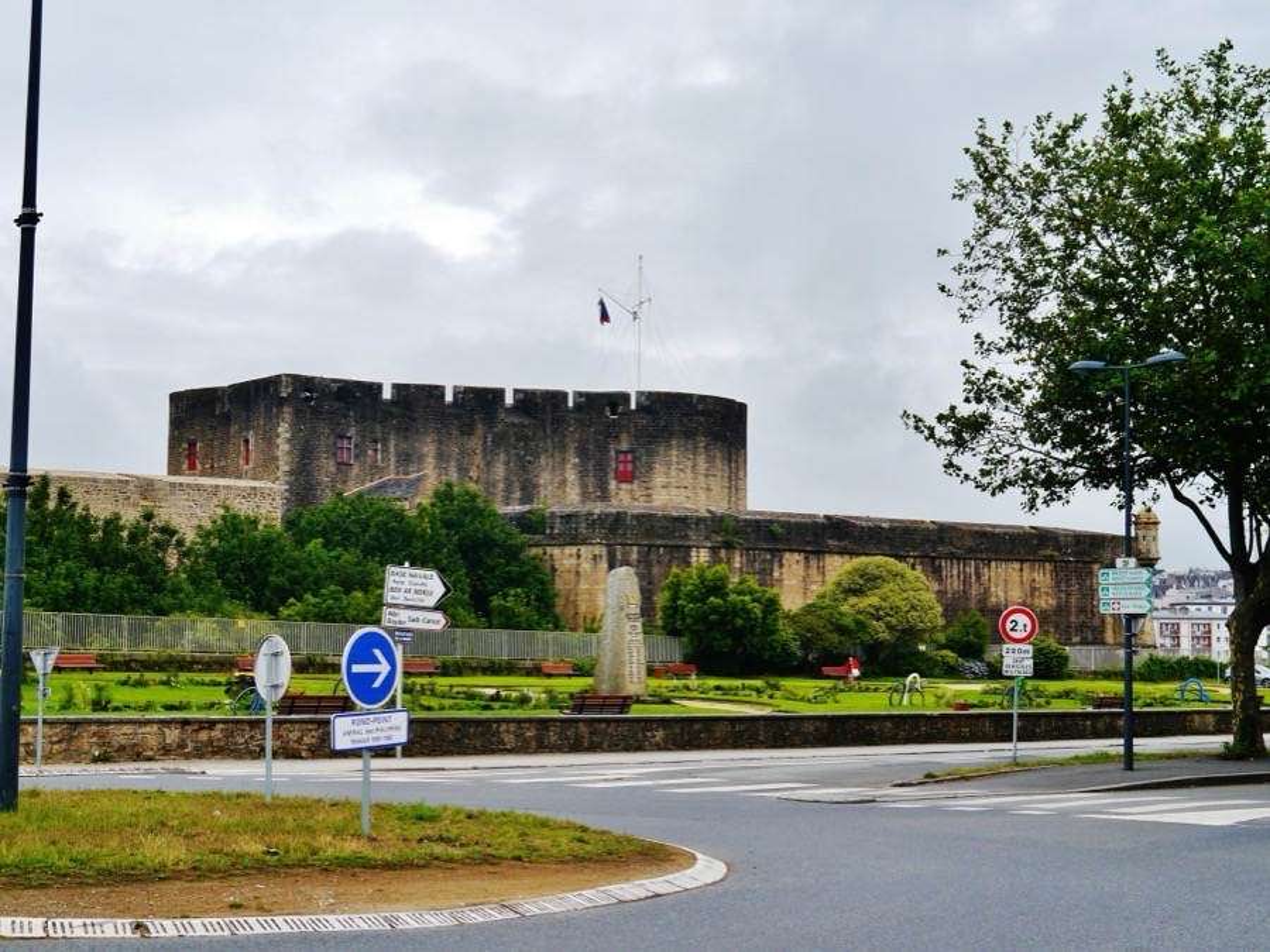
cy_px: 476
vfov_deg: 28.0
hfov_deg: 36.8
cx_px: 635
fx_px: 1908
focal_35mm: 52
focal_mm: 26
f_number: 6.3
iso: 160
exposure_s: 1/200
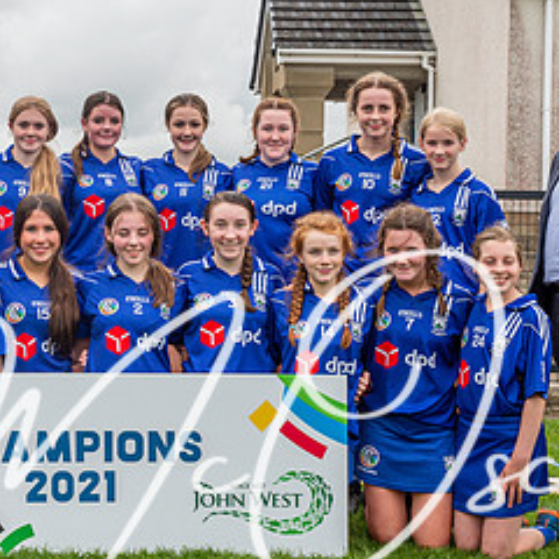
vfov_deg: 23.4
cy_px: 258
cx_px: 17
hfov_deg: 22.6
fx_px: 1352
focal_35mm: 74
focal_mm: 28
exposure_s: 1/80
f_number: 5.6
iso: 100
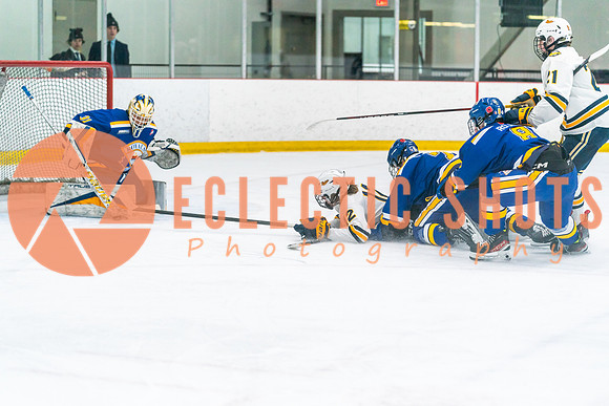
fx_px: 1709
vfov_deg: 13.6
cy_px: 203
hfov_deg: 20.2
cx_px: 304
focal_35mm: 101
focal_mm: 101
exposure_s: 1/1250
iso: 3200
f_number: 2.8
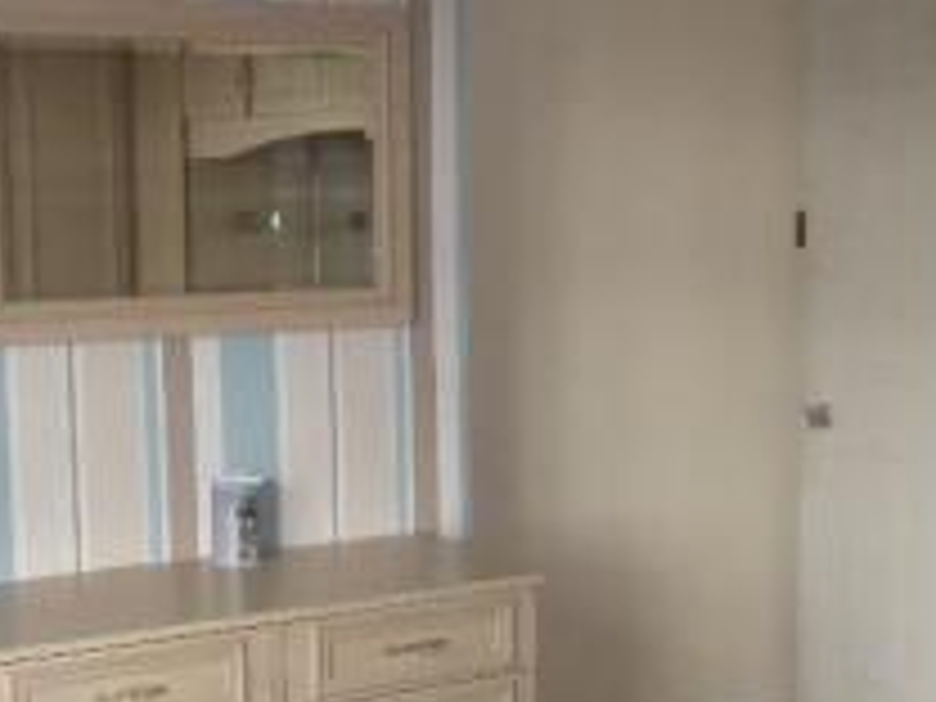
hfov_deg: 27.8
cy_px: 475
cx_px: 416
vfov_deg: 20.9
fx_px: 1893
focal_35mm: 70
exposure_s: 1/60
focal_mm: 4.3
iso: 400
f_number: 3.3
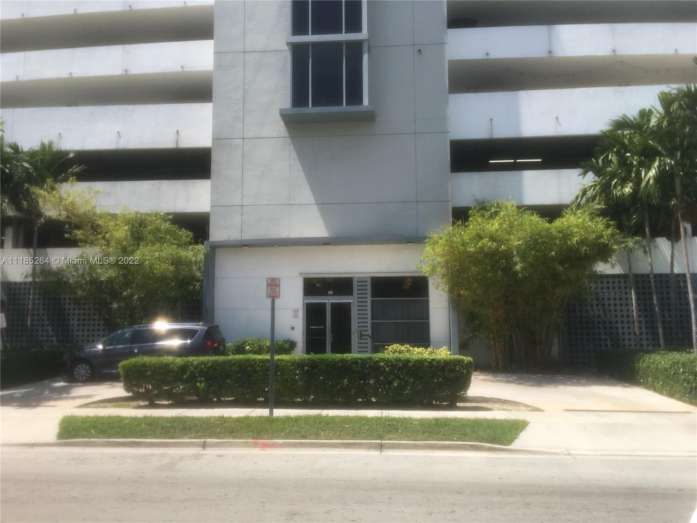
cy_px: 262
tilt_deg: +8.0
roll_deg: -0.1
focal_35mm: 29
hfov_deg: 61.7
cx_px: 348
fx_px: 584
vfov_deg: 48.2
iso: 25
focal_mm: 4.15
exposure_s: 1/1637
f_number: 2.2
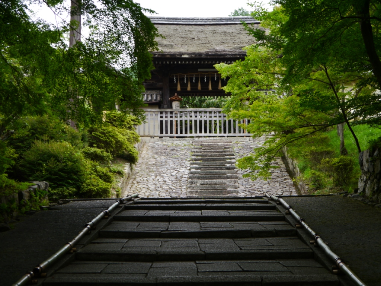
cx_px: 190
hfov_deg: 23.3
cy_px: 143
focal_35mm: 84
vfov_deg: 17.6
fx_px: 925
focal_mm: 42
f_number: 5.6
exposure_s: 1/125
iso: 160
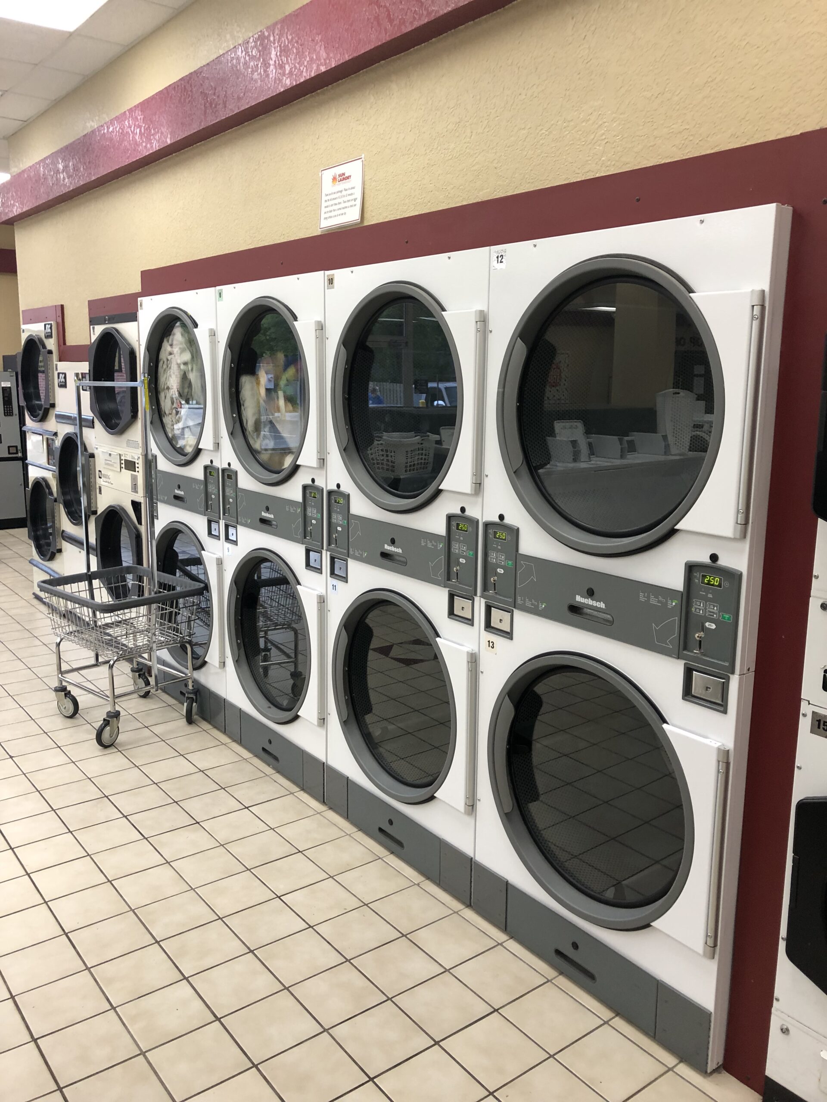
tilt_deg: -9.6
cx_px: 414
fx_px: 892
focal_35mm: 28
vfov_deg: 63.4
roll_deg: +0.3
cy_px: 551
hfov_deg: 49.7
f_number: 1.8
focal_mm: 3.99
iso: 40
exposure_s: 1/24
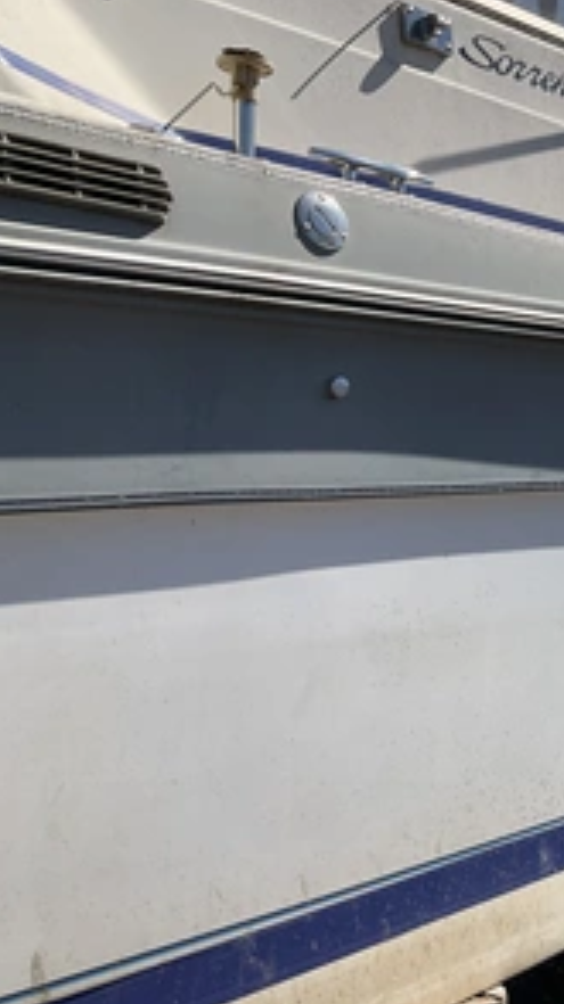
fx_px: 1145
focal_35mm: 43
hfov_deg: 25.0
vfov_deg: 47.4
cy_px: 505
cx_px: 677
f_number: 1.8
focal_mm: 3
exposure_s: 1/2320
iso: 25
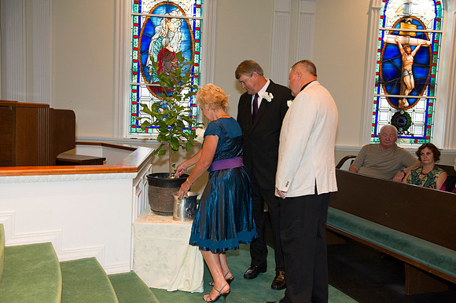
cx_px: 228
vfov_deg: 35.0
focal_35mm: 38
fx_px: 481
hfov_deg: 50.7
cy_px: 152
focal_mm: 38
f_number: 3.5
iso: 1250
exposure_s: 1/60
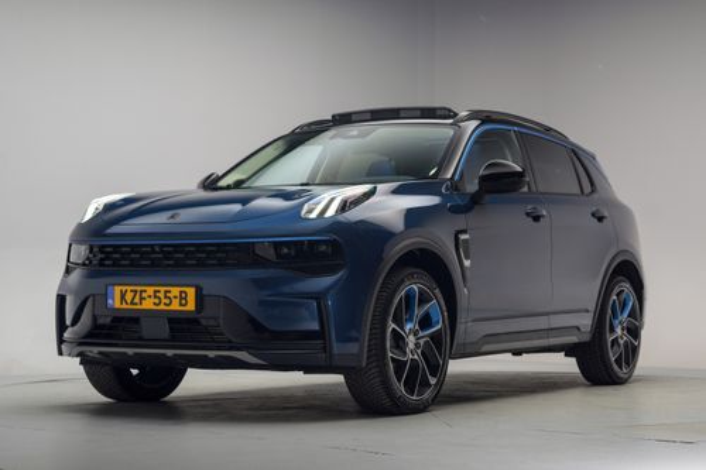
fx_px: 980
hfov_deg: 39.6
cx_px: 353
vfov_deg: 27.0
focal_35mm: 50
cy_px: 235
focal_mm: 50
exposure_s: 1/13
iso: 100
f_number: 4
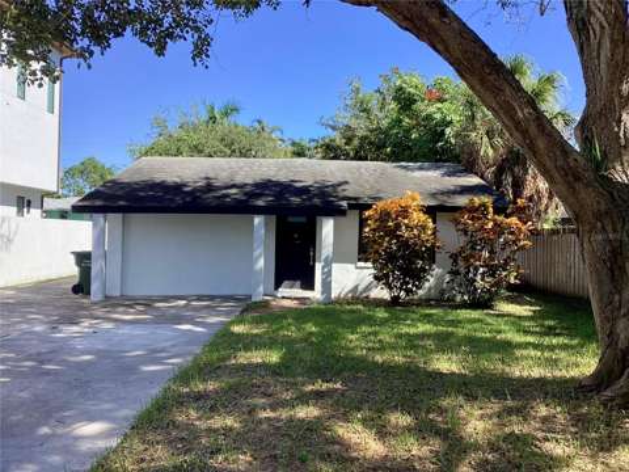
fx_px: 563
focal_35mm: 31
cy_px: 236
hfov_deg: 58.4
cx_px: 314
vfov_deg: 45.4
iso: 25
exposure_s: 1/558
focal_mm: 3.3
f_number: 2.4
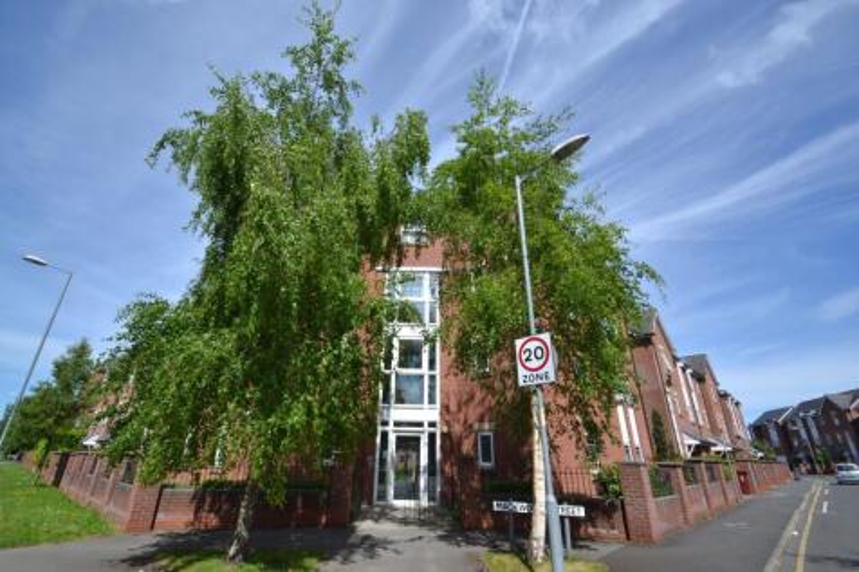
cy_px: 286
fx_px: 358
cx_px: 430
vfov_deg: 77.3
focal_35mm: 15
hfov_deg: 100.4
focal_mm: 10
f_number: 11
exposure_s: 1/400
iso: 400
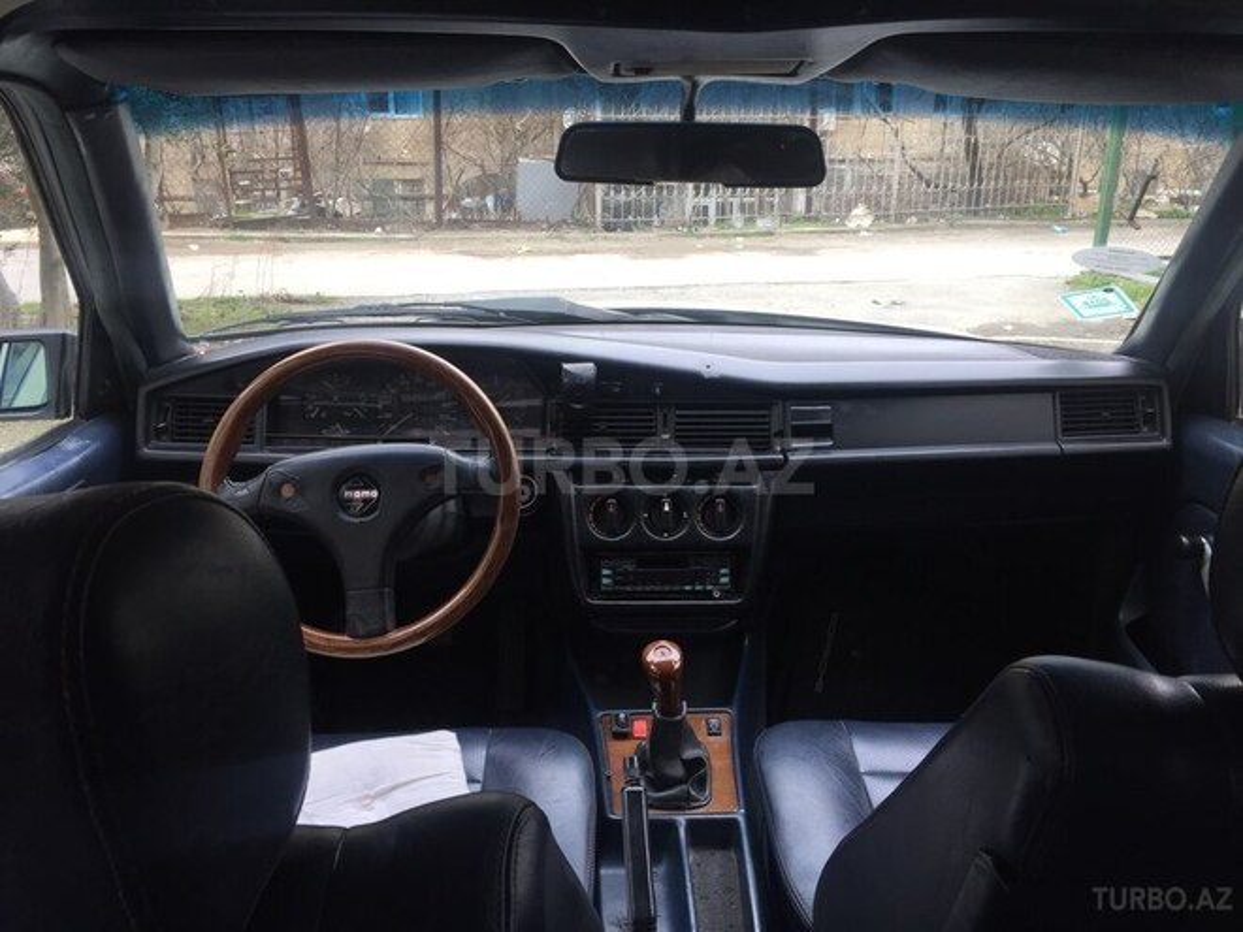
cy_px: 466
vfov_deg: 48.2
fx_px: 1041
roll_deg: -0.5
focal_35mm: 29
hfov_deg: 61.7
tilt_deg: -20.1
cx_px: 622
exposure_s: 1/118
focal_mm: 4.15
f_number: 2.2
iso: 32
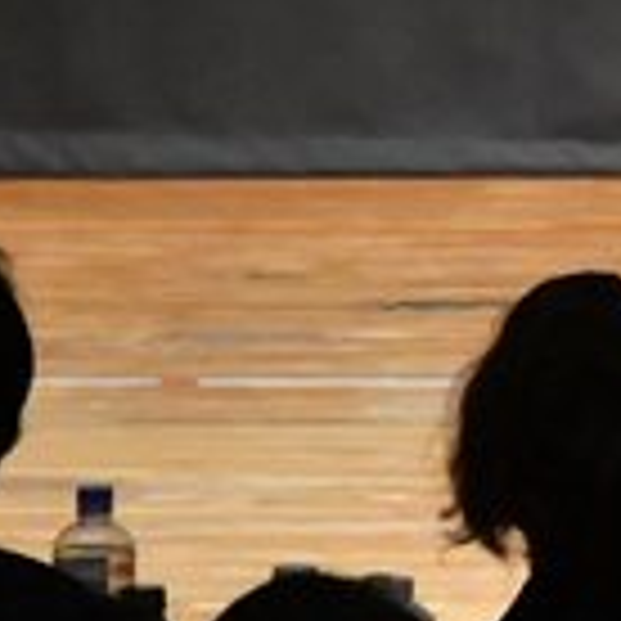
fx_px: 23260
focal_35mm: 1146
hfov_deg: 1.5
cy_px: -396
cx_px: 1258
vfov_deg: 1.5
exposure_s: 1/400
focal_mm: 160
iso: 12800
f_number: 5.6
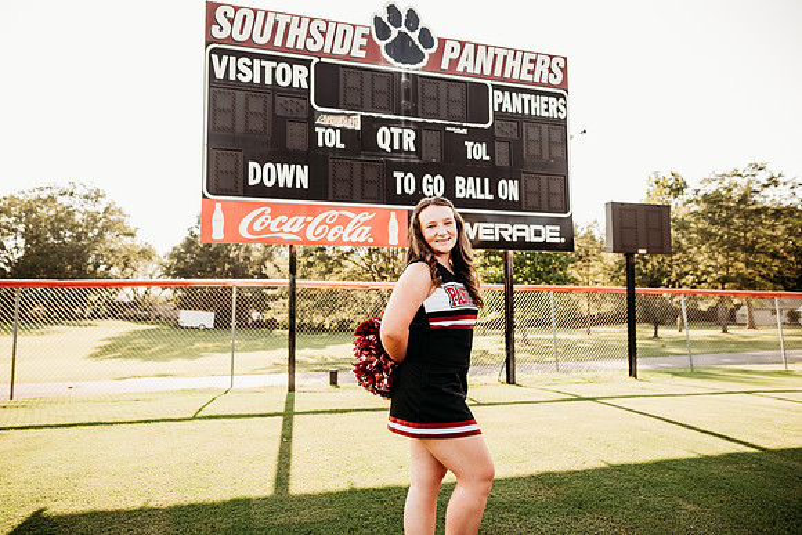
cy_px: 268
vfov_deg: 53.2
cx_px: 401
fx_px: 535
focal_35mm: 24
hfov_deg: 73.7
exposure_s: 1/640
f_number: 2.8
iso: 200
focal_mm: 24
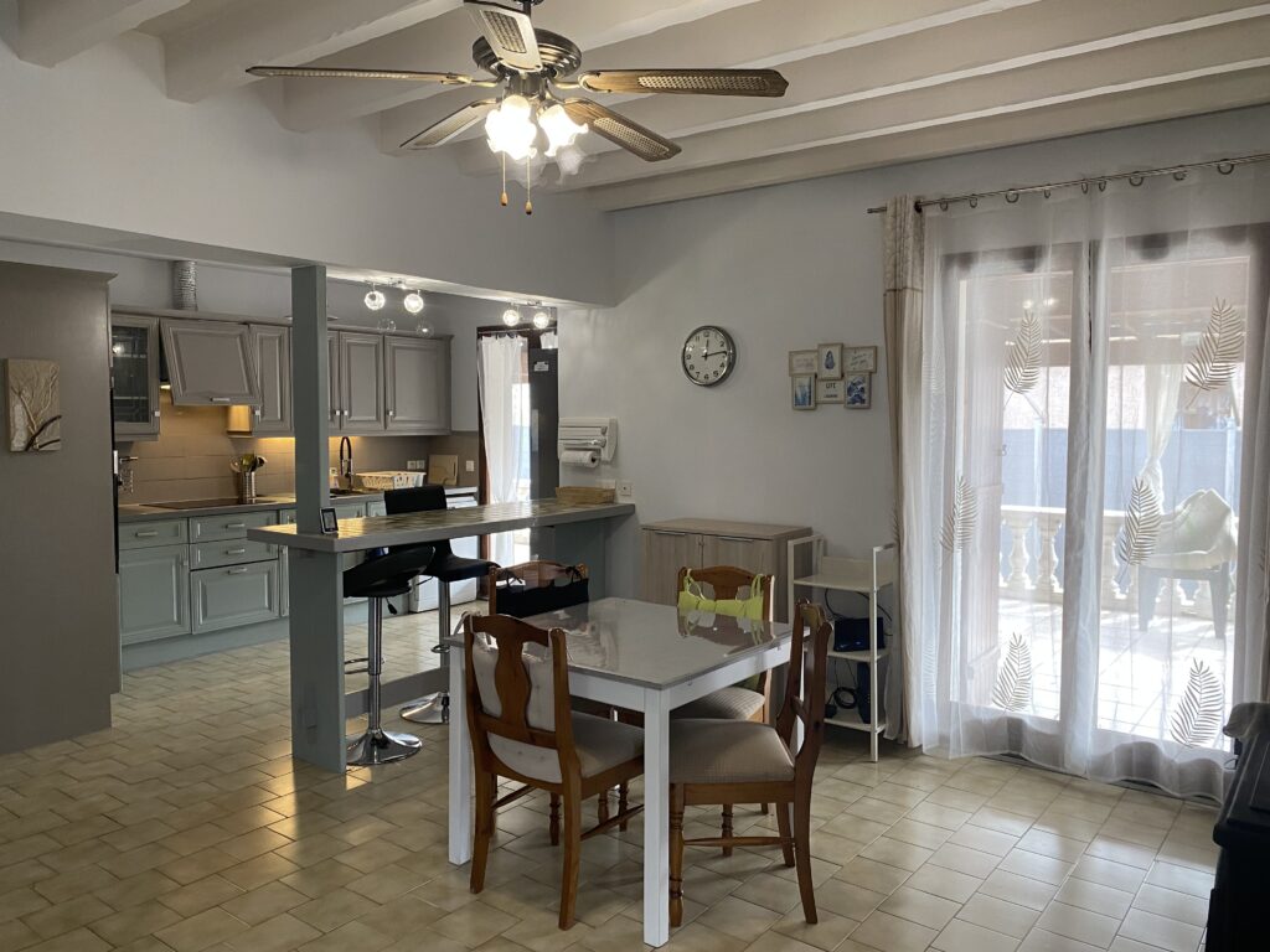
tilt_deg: -4.2
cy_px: 476
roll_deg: +0.0
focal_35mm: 26
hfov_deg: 67.3
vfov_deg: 53.1
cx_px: 635
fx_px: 954
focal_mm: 4.25
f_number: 1.8
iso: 125
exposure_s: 1/89
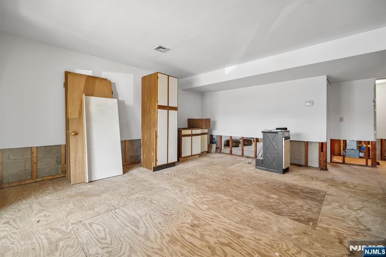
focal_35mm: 24
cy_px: 128
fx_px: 257
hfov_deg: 73.8
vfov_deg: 53.1
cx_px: 193
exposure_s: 1/25
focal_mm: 24
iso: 640
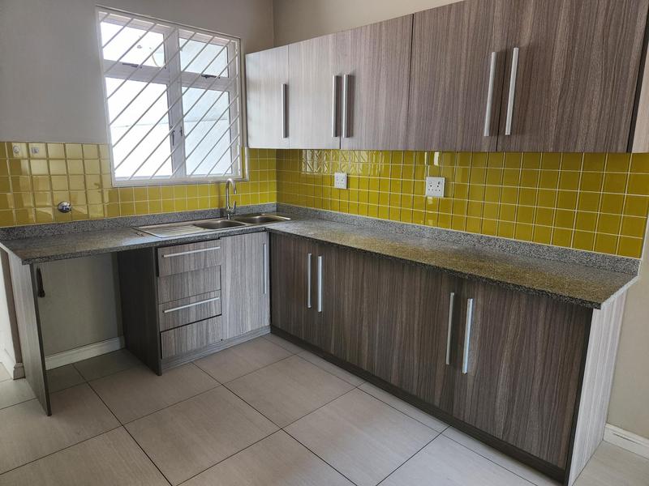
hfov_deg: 73.9
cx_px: 324
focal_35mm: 23
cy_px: 243
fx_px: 431
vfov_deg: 58.9
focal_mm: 5.4
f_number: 1.8
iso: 400
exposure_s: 1/100
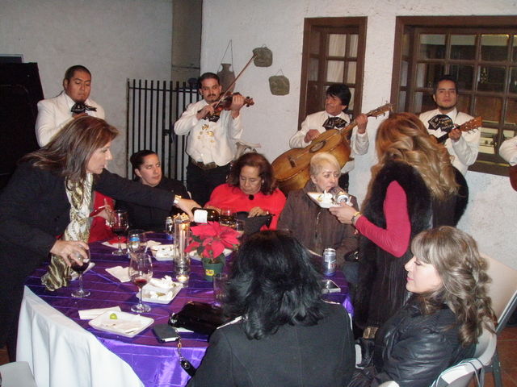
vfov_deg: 37.7
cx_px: 258
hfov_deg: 49.0
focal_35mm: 38
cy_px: 194
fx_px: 568
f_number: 3.5
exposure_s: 1/30
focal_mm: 6.7
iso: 500
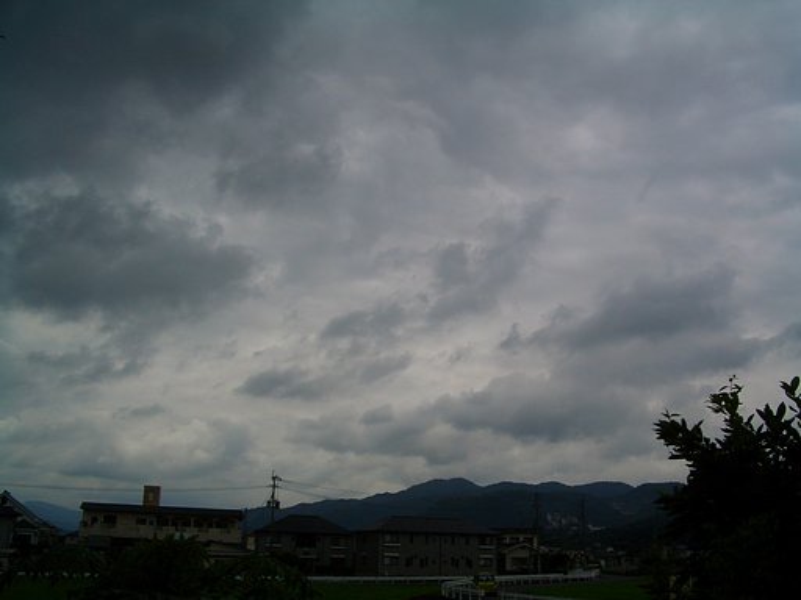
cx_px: 400
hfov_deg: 52.6
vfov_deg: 40.7
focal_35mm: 35
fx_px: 810
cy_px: 300
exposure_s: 1/1250
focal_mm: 5.8
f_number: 4.3
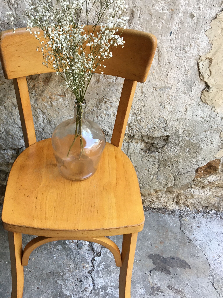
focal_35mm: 43
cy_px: 138
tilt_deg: -40.7
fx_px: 369
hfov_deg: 33.2
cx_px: 71
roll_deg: -1.2
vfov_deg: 43.8
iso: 50
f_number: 2.2
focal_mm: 4.15
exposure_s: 1/33
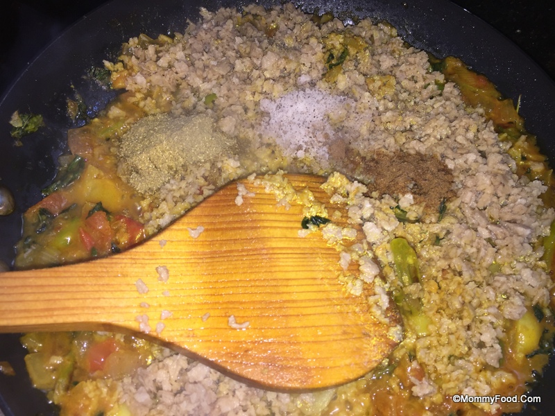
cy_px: 208
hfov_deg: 61.7
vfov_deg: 48.2
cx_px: 278
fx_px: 465
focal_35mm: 29
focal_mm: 4.15
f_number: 2.2
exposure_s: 1/55
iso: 32
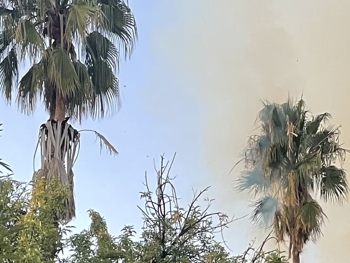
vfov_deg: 13.1
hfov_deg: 19.6
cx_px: 196
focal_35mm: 100
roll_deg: +1.7
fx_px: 1011
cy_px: 497
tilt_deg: +9.4
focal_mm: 4.2
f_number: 1.6
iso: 200
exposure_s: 1/60
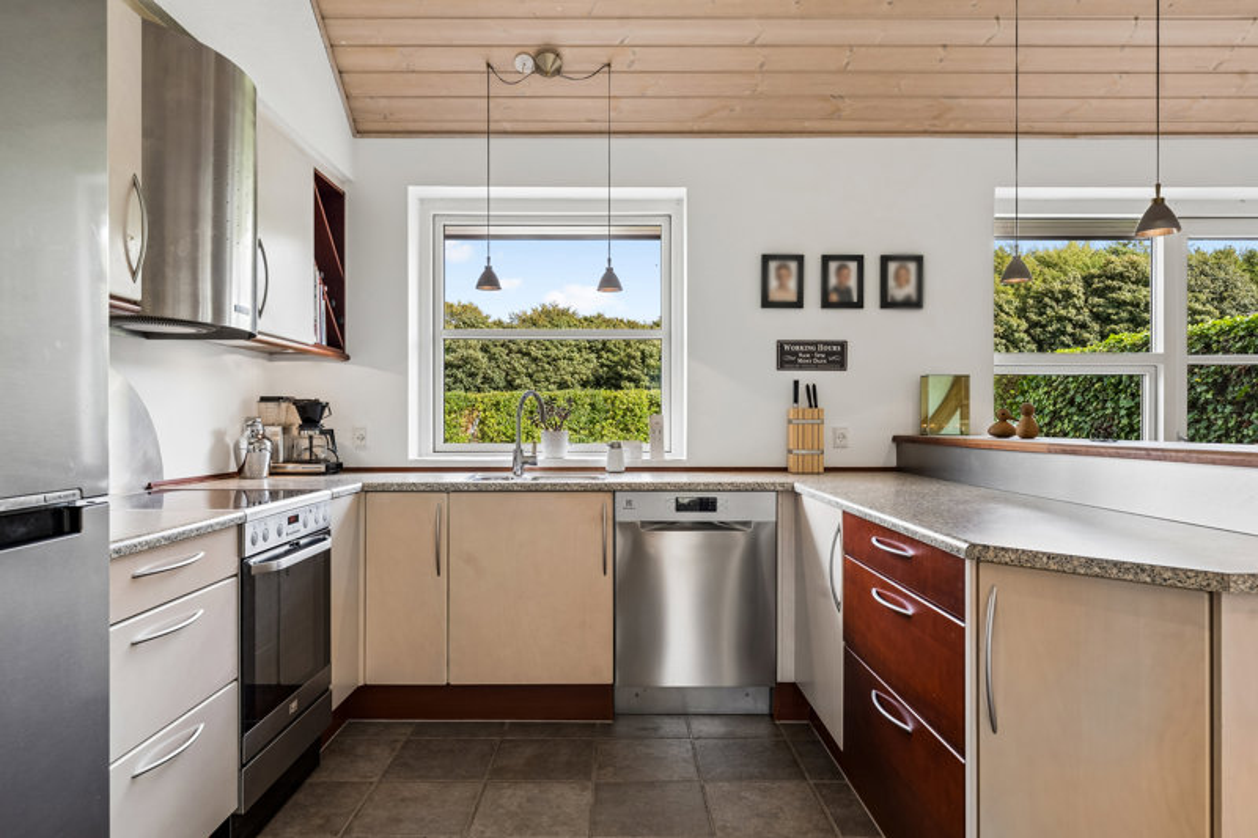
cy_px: 419
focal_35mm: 22
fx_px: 786
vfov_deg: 56.1
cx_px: 629
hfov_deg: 77.3
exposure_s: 1/15
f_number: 8
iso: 200
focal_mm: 22.5
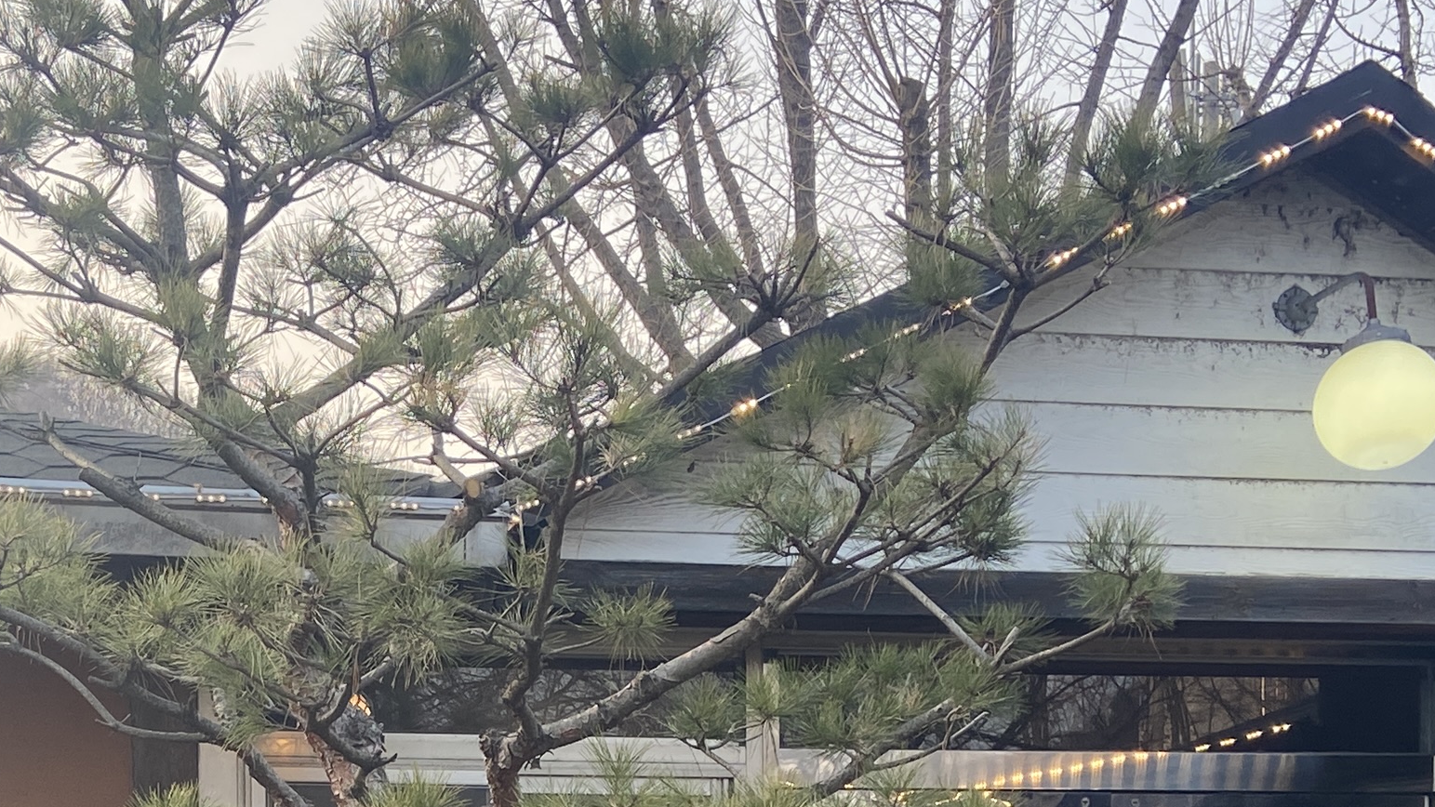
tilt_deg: +0.6
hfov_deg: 28.2
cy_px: 1118
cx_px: 358
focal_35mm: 74
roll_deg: -0.7
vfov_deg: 15.4
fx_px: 2816
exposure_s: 1/229
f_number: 1.8
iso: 32
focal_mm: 4.25
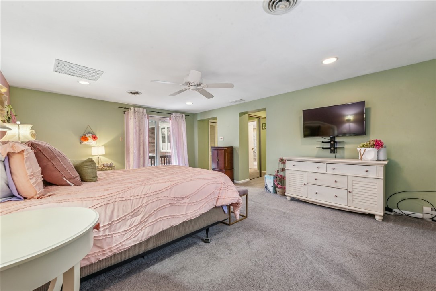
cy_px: 146
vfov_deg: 81.2
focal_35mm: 14
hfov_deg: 104.2
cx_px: 218
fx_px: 170
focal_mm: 14
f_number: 11
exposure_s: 1/2
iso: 50
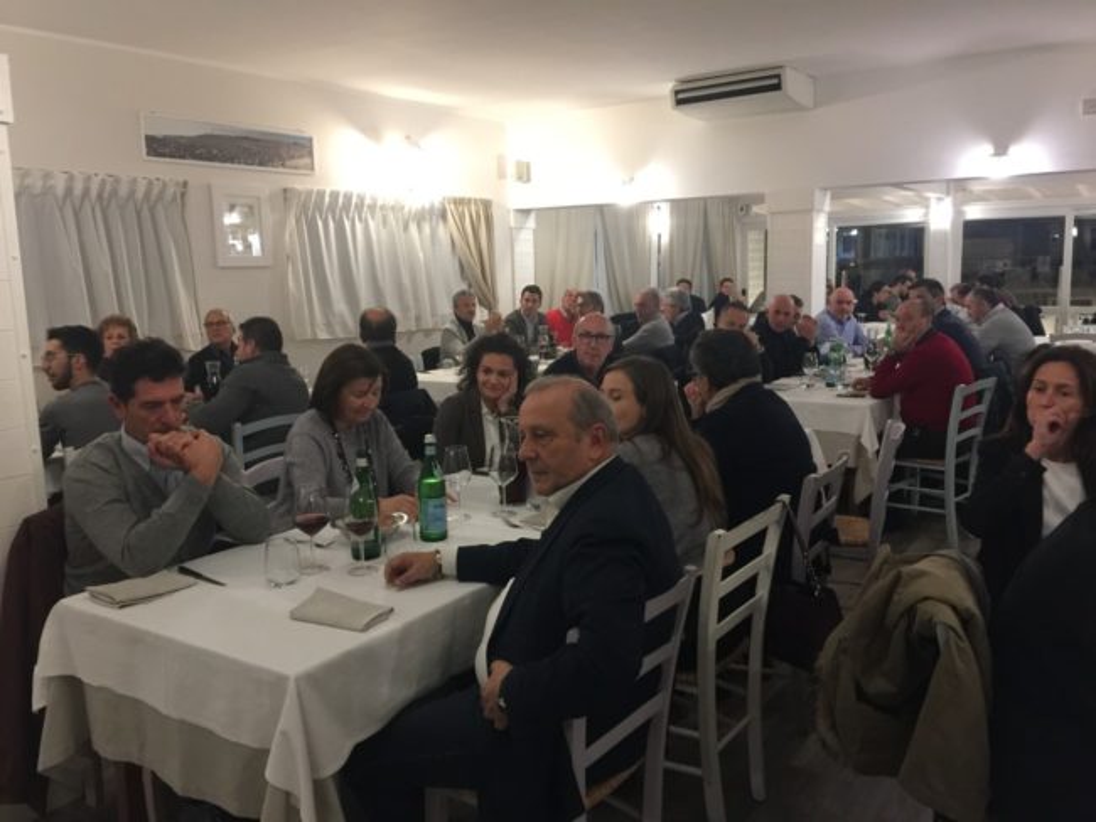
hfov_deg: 61.6
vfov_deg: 48.3
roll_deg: -0.4
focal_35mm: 29
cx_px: 548
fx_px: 919
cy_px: 411
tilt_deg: -8.8
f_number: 2.2
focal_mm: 4.15
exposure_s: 1/17
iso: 160
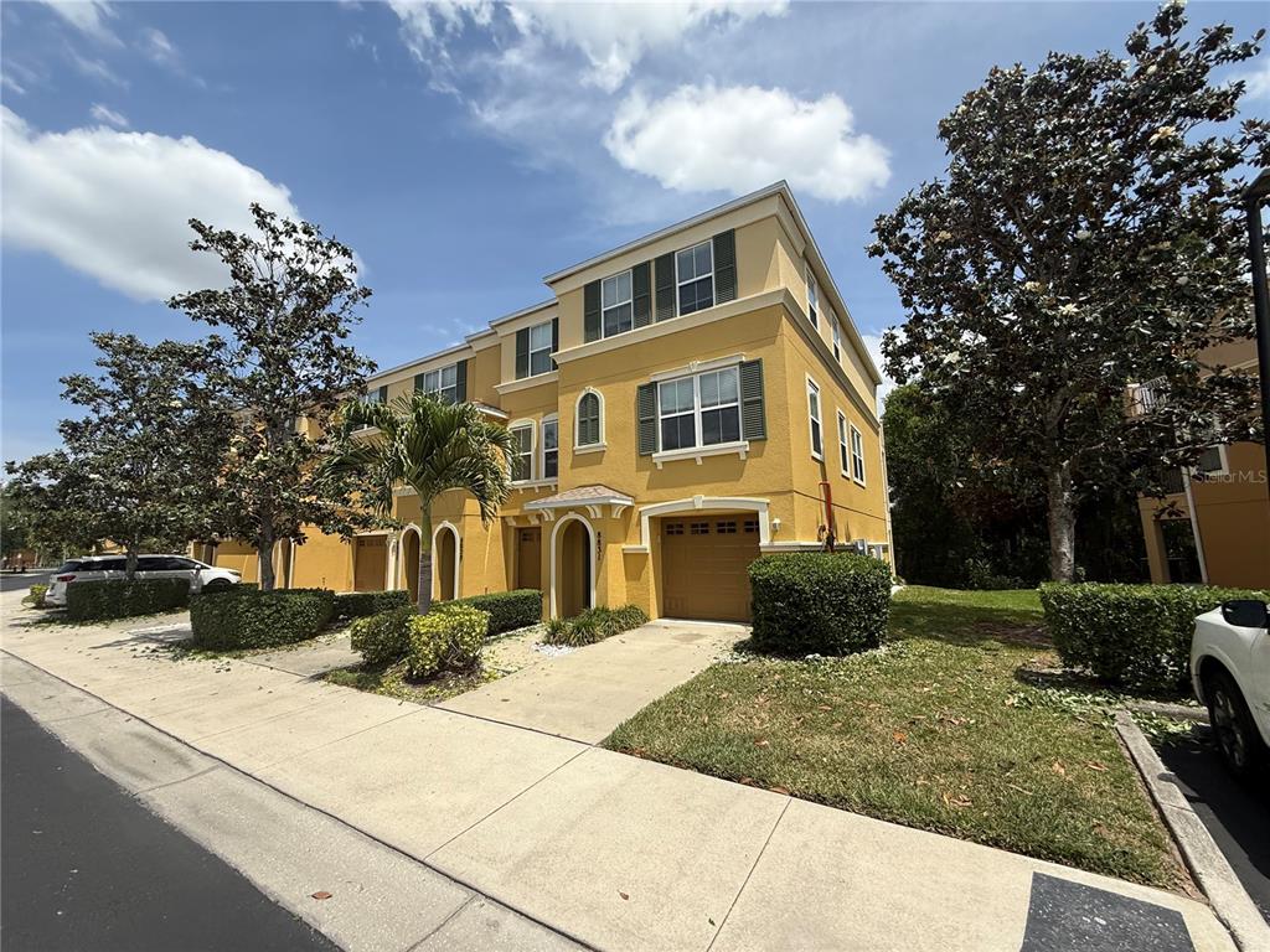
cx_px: 635
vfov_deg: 85.7
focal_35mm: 14
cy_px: 476
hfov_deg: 102.1
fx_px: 514
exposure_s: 1/2320
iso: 50
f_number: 2.2
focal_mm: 2.22
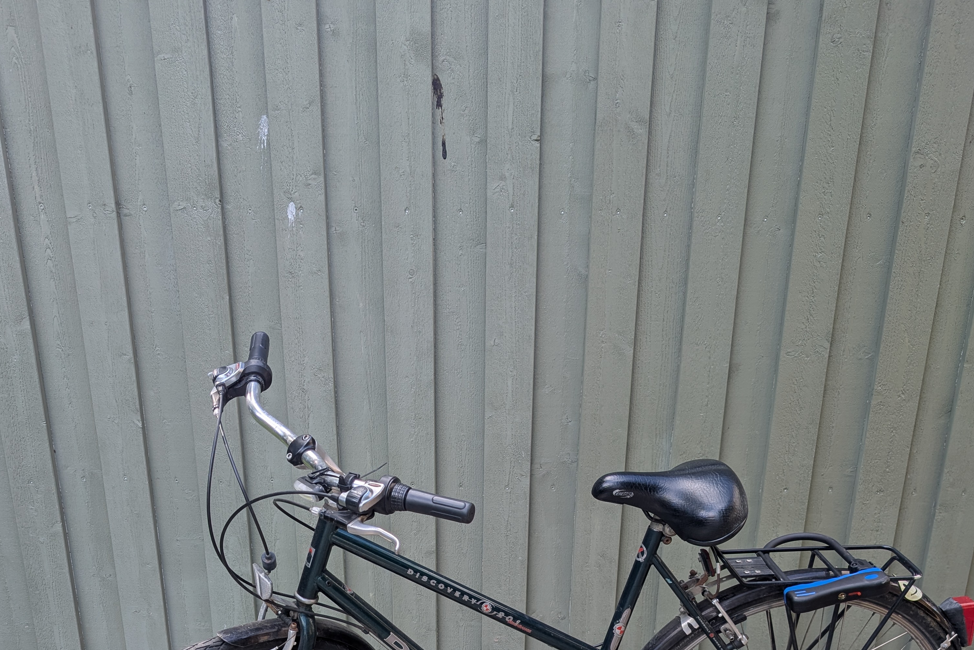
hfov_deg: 55.8
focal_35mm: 34
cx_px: 482
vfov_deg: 36.2
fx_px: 920
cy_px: 598
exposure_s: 1/166
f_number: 1.68
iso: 21
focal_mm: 6.9
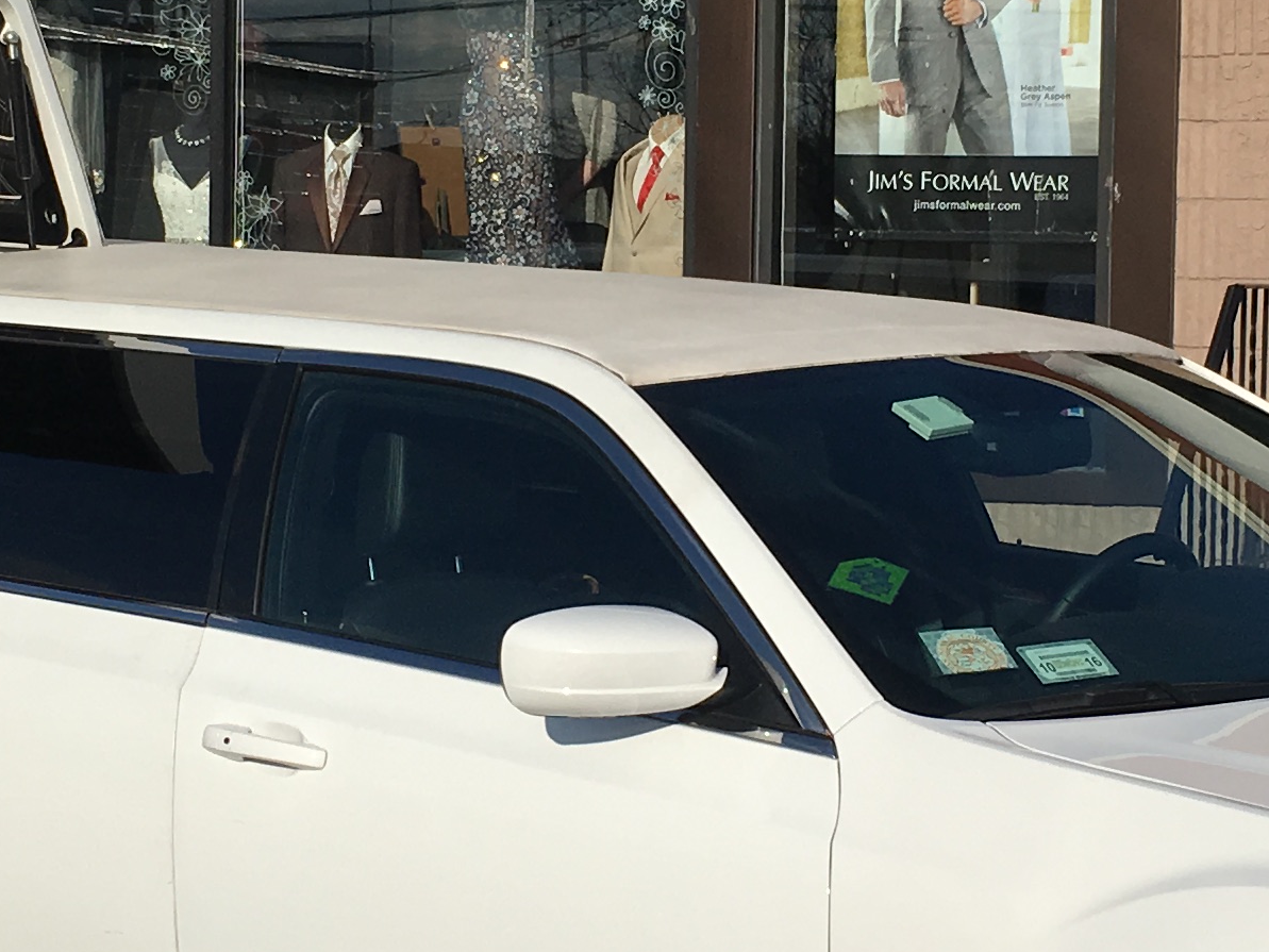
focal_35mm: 98
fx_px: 3593
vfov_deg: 15.1
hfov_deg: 20.0
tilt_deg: -2.1
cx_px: 656
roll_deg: -0.9
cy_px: 445
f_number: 2.2
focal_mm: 4.15
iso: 25
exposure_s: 1/3497
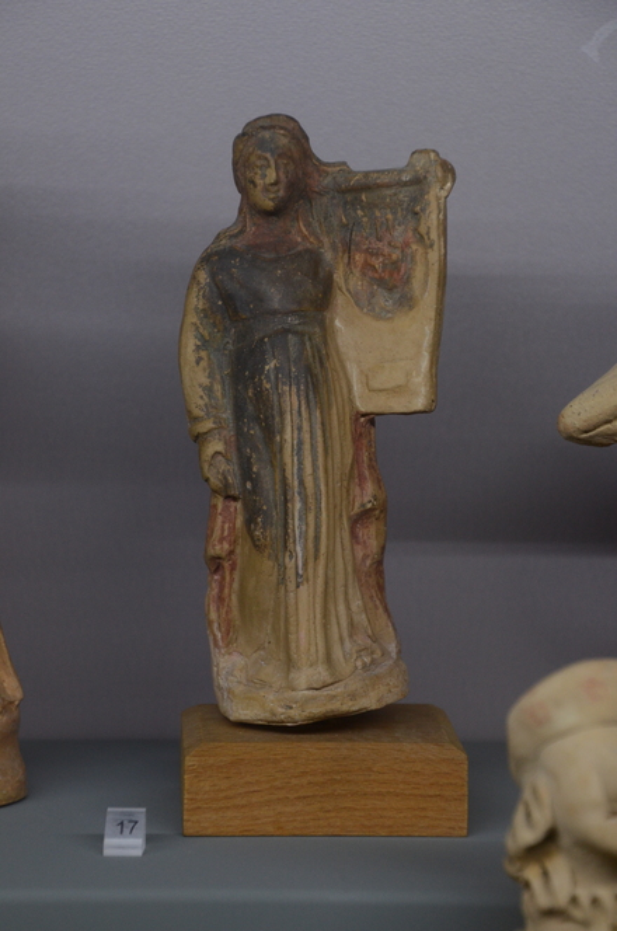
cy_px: 466
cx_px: 308
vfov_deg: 19.5
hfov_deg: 13.0
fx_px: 2710
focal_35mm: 105
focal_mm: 70
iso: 1000
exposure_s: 1/80
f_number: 5.3
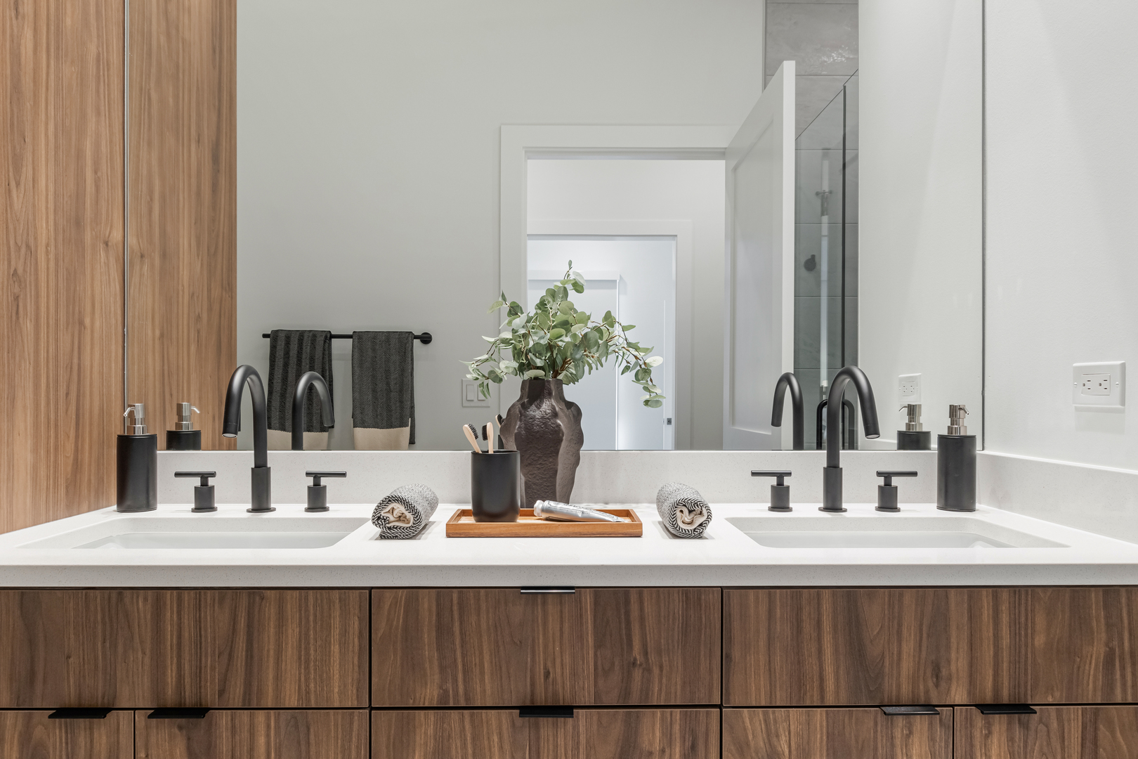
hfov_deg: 71.5
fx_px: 790
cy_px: 380
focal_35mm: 25
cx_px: 569
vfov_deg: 51.3
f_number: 9
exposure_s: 1/60
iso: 320
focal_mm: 17
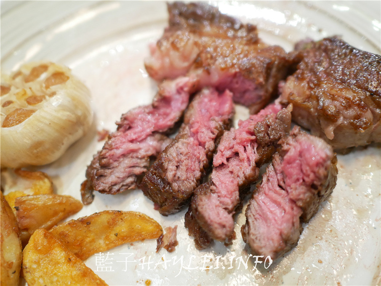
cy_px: 143
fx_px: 330
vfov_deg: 46.8
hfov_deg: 60.0
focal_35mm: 30
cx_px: 190
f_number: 1.7
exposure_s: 1/60
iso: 1600
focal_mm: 15
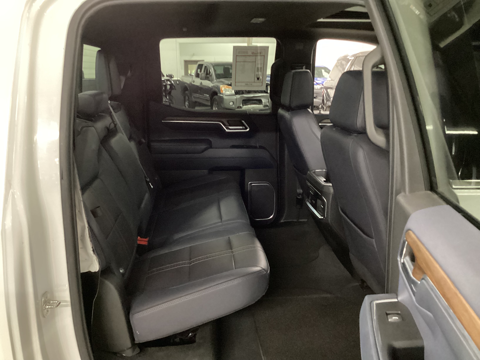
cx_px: 240
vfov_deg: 45.4
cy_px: 180
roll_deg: +0.2
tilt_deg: -16.3
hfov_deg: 58.4
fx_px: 430
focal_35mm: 31
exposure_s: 1/17
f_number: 2.4
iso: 640
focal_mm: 3.3
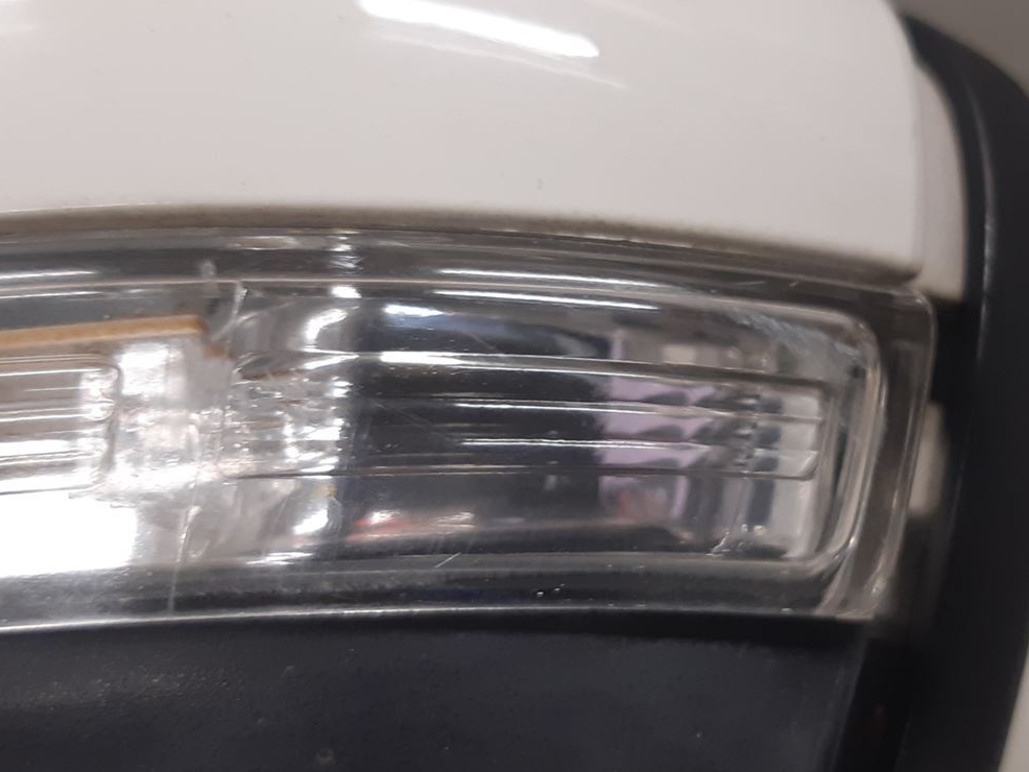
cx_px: 654
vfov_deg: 27.0
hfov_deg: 35.3
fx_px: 1606
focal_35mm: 54
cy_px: 400
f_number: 1.7
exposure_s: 1/50
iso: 100
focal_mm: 3.93
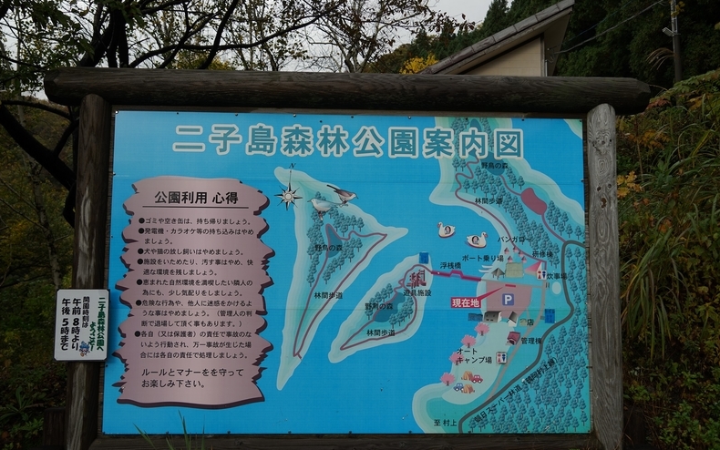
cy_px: 238
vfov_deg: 39.4
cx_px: 359
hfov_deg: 59.6
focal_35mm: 32
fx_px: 628
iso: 100
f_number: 5
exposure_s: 1/200
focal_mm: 31
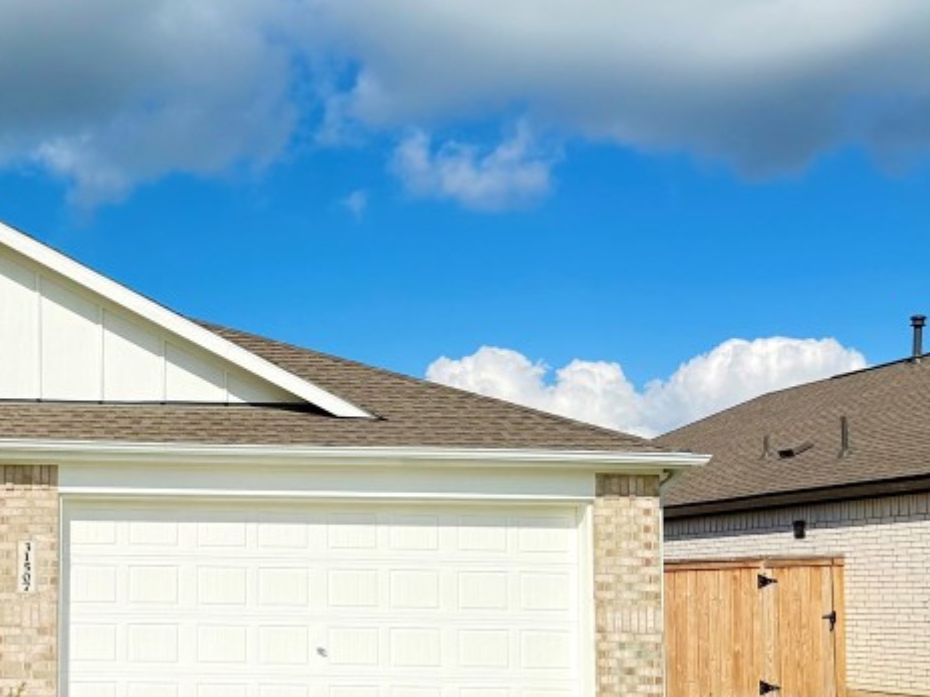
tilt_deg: +5.5
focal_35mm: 53
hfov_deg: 33.4
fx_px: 1424
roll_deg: -1.0
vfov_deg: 27.3
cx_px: 18
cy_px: 485
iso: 125
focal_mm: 6.76
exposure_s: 1/6711
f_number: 1.78
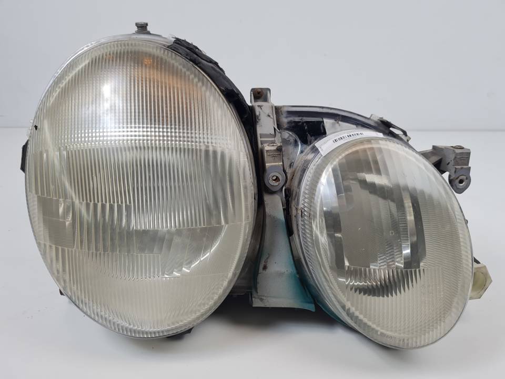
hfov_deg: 67.3
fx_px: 379
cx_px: 252
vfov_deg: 53.1
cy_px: 190
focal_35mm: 26
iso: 50
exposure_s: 1/251
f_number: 1.8
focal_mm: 5.4
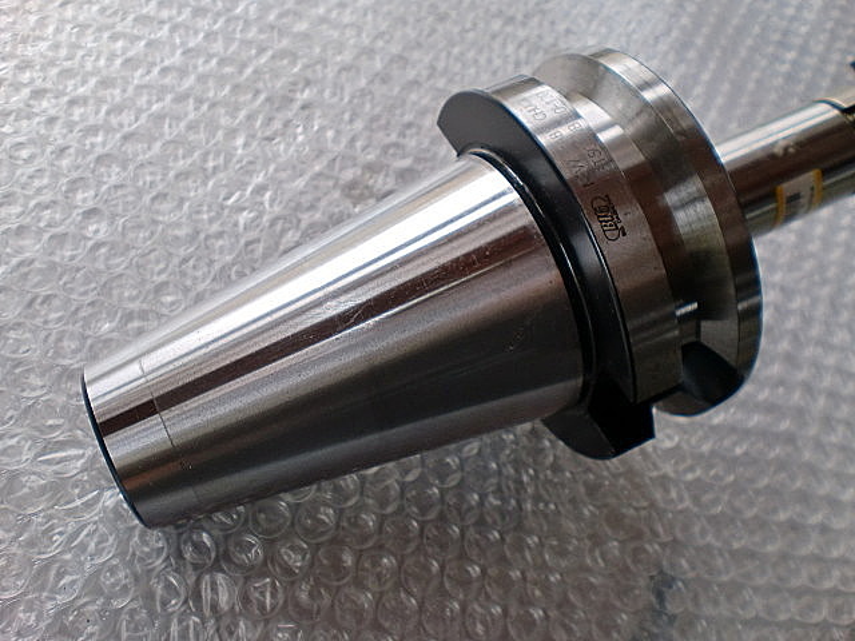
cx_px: 428
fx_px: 864
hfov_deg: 52.6
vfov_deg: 40.7
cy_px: 320
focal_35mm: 35
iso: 64
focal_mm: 6.3
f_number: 3.1
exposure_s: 1/160
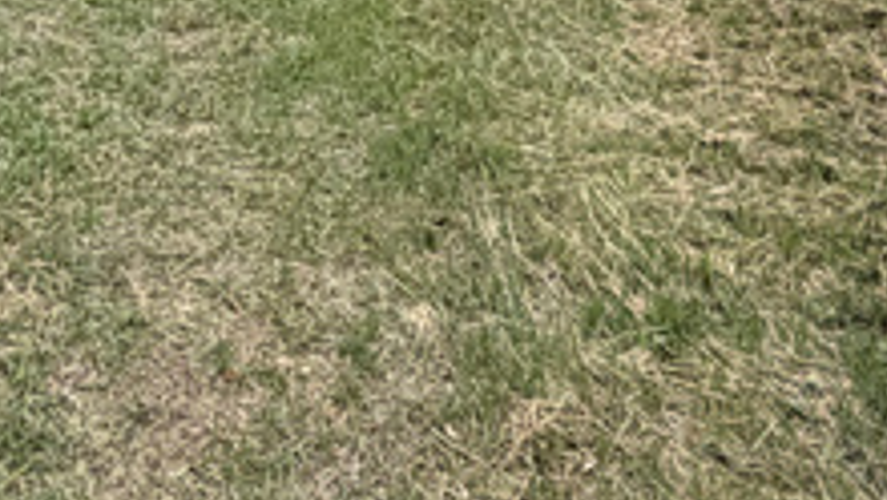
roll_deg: +1.6
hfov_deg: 27.9
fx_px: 1671
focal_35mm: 71
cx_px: -8
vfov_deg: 14.9
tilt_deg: -8.1
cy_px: -391
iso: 25
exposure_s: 1/809
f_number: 2.2
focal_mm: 2.22
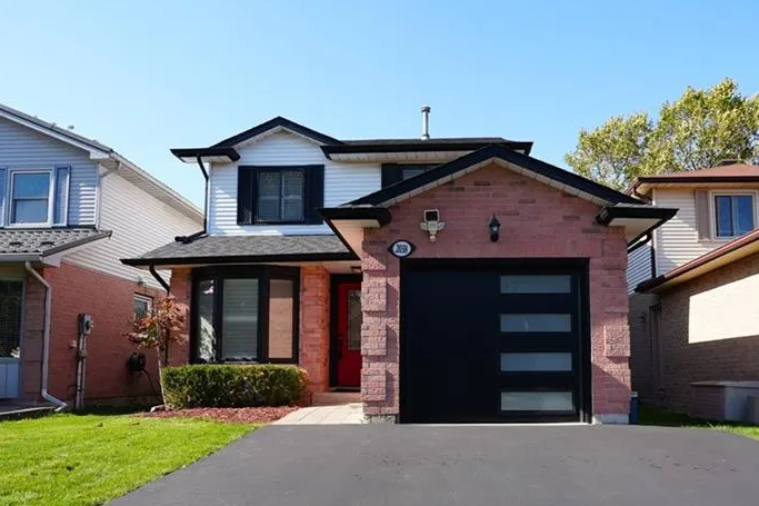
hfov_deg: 61.7
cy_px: 329
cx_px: 431
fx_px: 632
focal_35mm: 30
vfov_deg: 43.1
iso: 80
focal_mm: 20
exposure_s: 1/100
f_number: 7.1
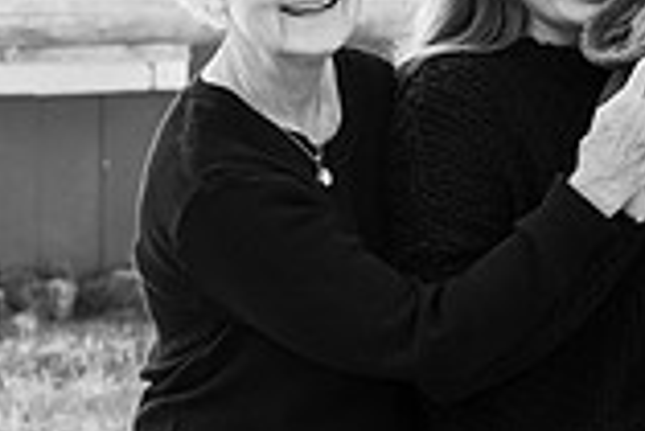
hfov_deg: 7.9
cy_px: -64
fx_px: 4645
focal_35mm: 259
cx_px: 793
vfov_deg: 5.3
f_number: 6.3
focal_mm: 70
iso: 1600
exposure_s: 1/320
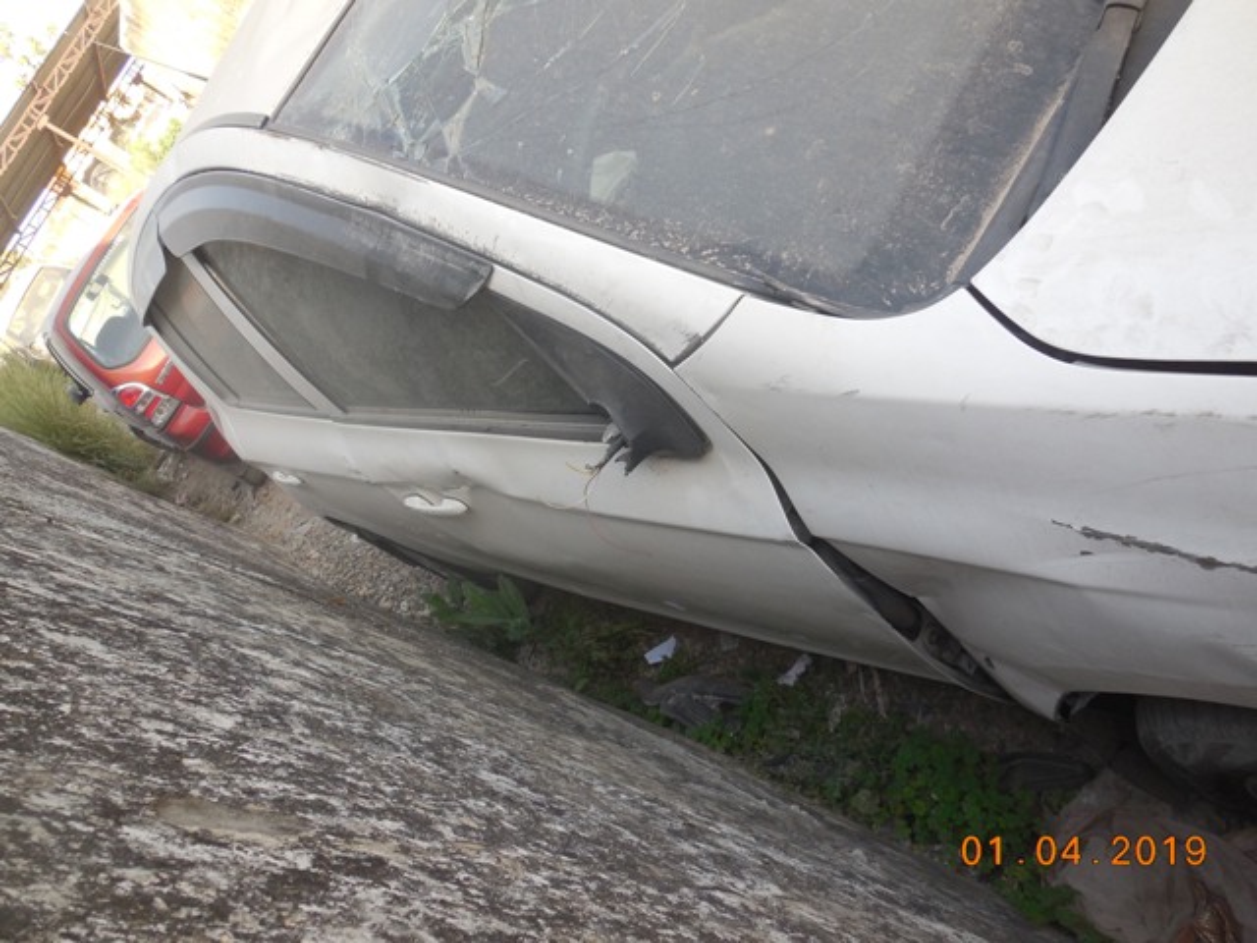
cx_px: 628
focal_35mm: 25
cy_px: 472
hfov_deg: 69.4
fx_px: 908
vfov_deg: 54.9
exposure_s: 1/160
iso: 125
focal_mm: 4.5
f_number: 3.1
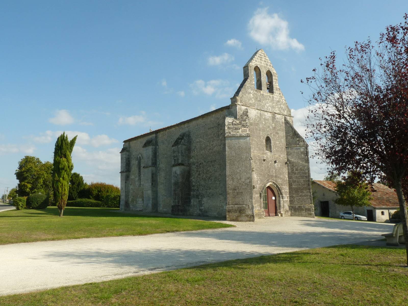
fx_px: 342
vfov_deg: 48.2
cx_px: 204
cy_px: 153
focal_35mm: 29
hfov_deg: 61.7
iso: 100
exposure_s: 1/400
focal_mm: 4.8
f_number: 5.6
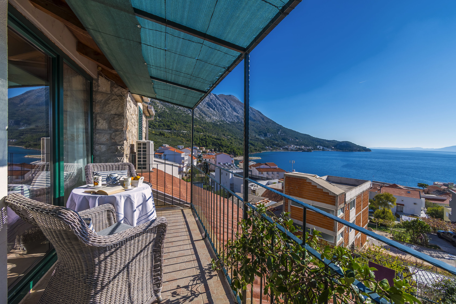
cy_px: 152
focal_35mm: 15
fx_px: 190
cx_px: 228
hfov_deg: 100.4
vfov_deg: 77.3
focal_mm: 10
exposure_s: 1/320
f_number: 9
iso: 100
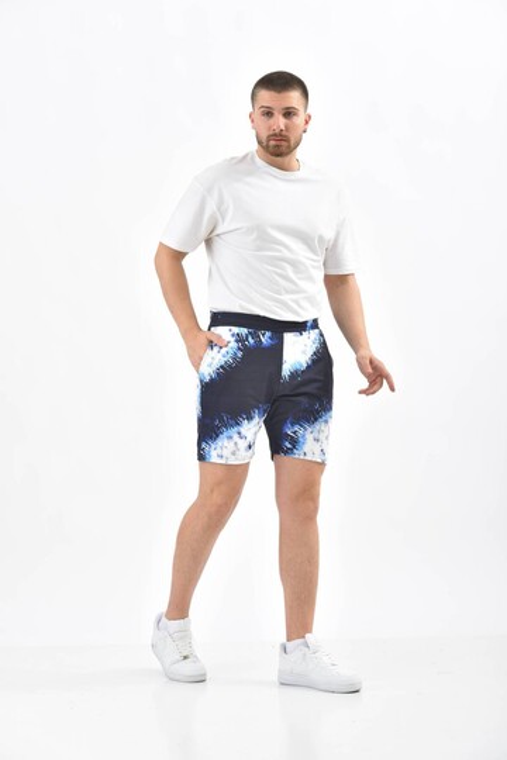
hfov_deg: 18.2
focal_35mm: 75
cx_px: 254
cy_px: 380
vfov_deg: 27.0
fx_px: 1584
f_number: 7.1
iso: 100
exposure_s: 1/160
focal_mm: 75
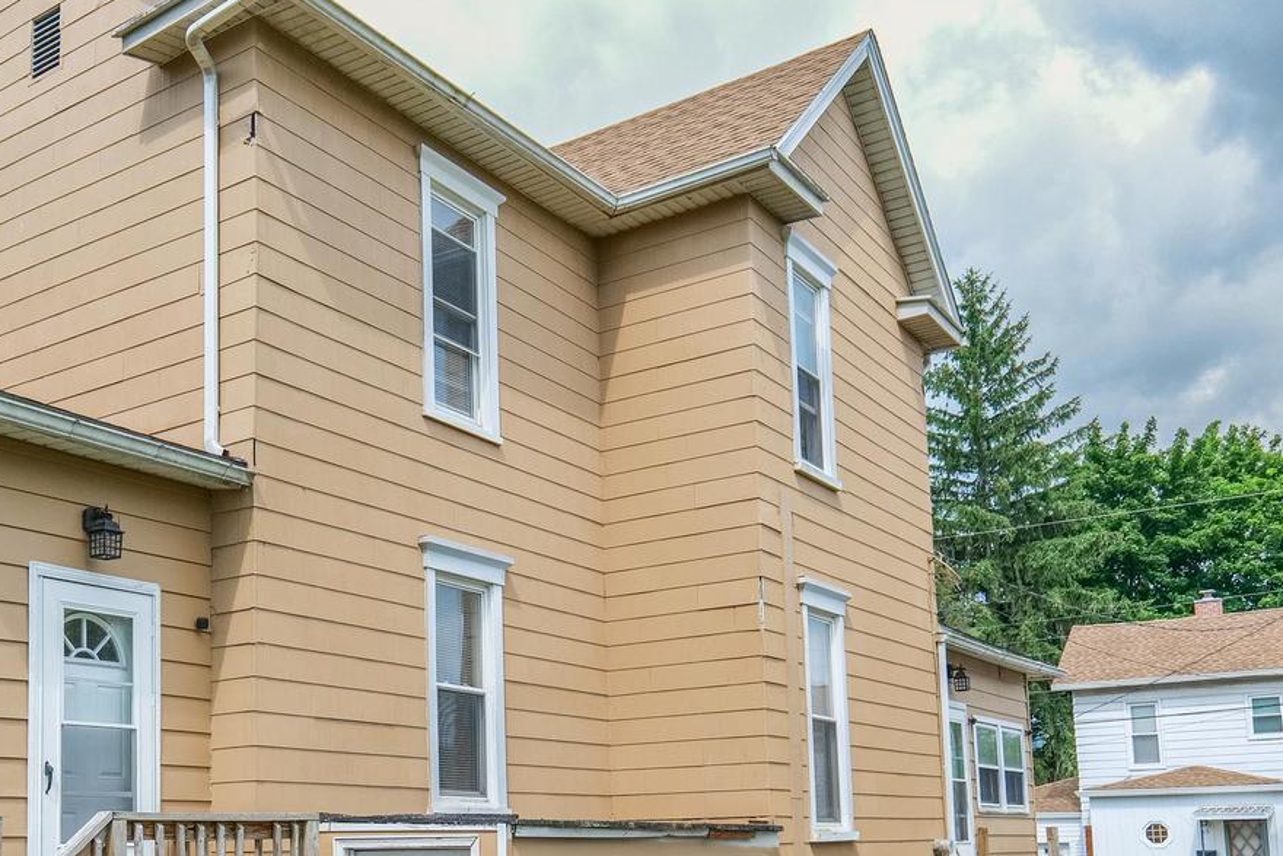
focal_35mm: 36
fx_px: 1283
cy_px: 521
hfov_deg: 51.0
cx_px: 331
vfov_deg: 36.7
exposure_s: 1/8000
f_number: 3.9
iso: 1600
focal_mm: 22
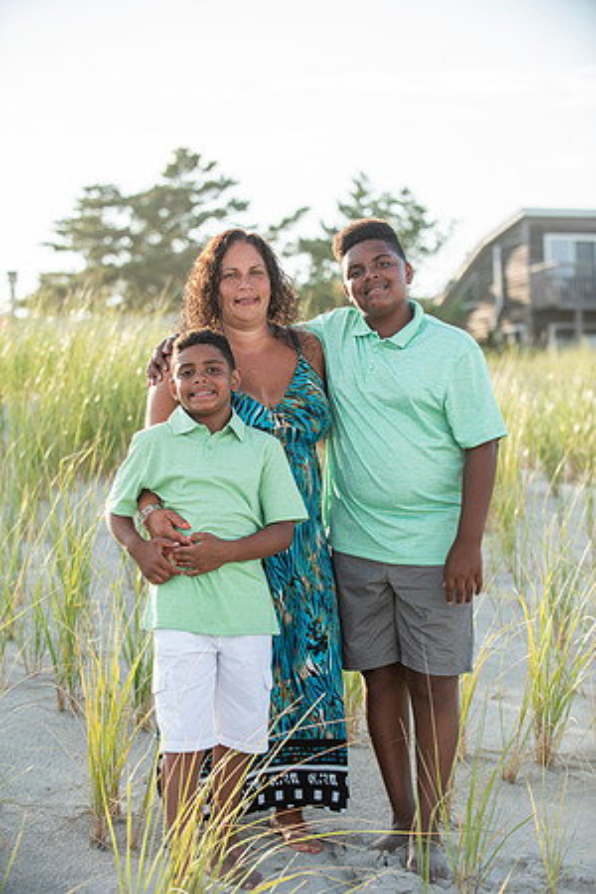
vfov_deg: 24.8
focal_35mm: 82
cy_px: 447
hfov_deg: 16.7
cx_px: 298
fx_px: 2036
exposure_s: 1/1250
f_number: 3.5
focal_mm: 82
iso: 250
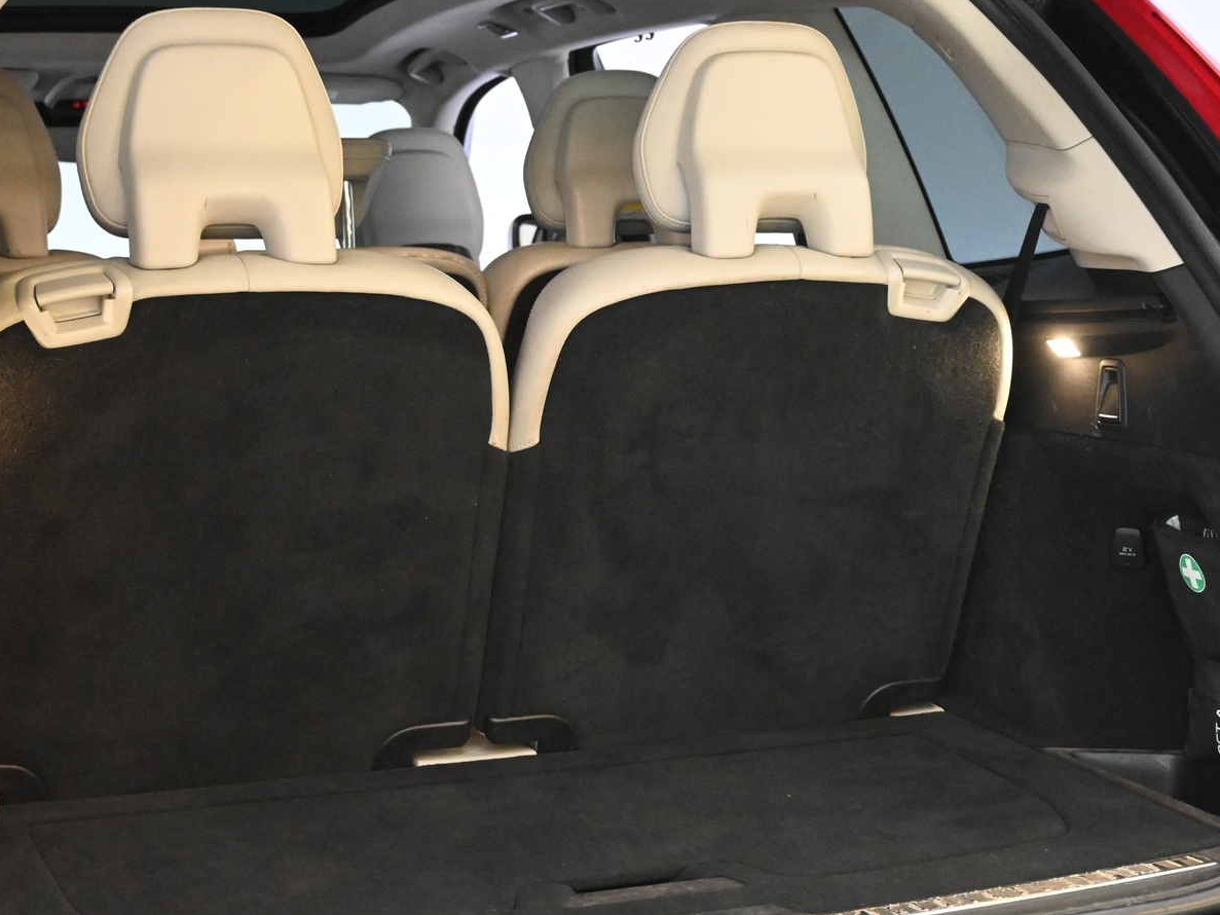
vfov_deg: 22.9
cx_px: 614
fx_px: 2255
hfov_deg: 30.3
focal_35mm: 64
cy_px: 462
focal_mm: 32.5
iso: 6400
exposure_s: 1/60
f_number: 5
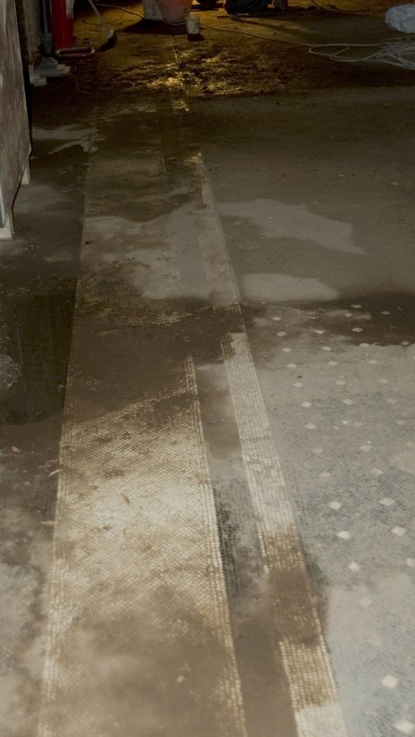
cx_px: 160
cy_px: 328
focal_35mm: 57
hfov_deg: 21.1
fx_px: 1115
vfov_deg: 36.6
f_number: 3.5
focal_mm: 32
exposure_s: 1/60
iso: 200
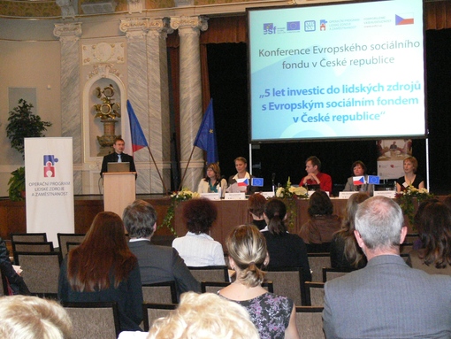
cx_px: 226
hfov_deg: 27.4
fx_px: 925
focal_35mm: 71
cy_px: 170
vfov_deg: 20.7
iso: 400
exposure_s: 1/30
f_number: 3.2
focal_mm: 12.7
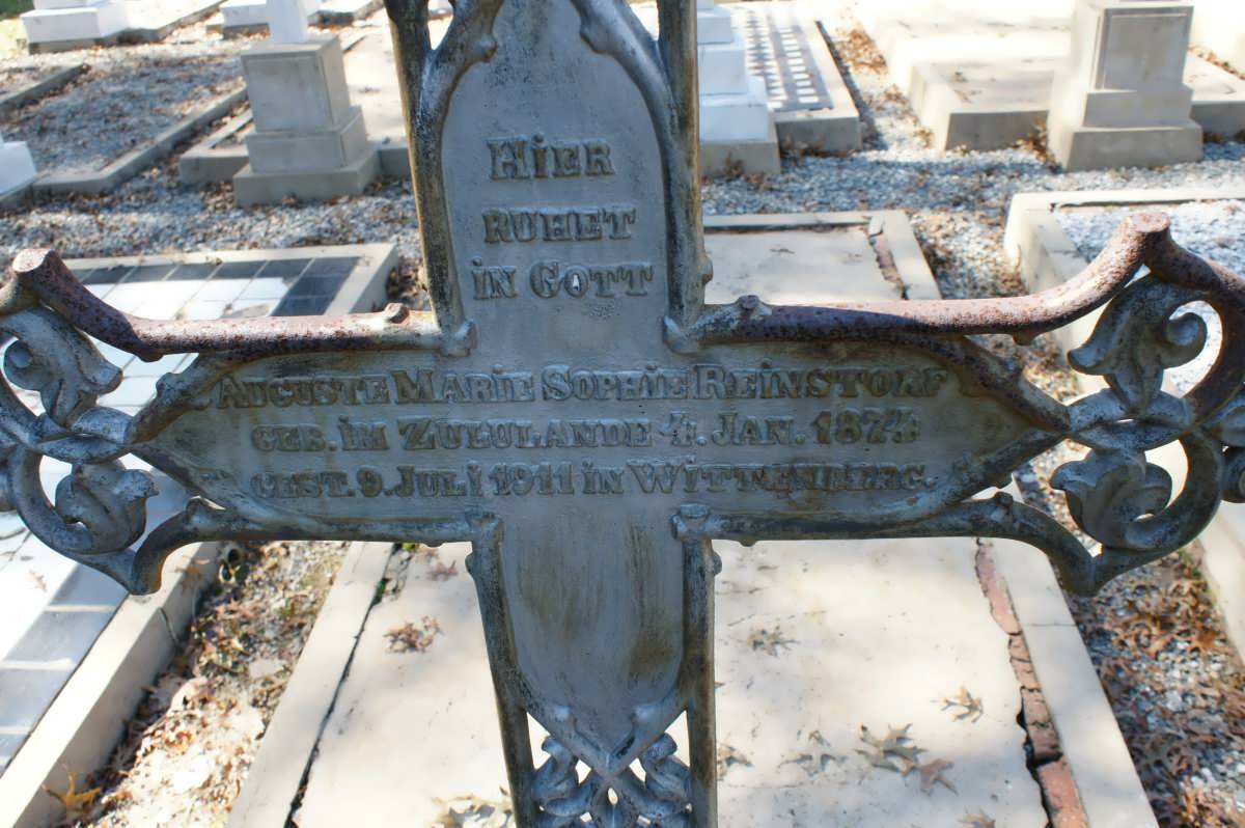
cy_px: 414
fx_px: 1037
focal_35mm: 30
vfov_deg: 43.5
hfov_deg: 62.0
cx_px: 622
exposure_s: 1/60
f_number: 8
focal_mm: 20
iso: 200
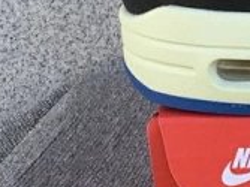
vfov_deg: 12.4
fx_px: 859
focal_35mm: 119
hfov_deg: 14.6
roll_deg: -0.2
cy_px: 61
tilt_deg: -20.5
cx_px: 445
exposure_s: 1/162
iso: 25
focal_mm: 3.3
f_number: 2.4
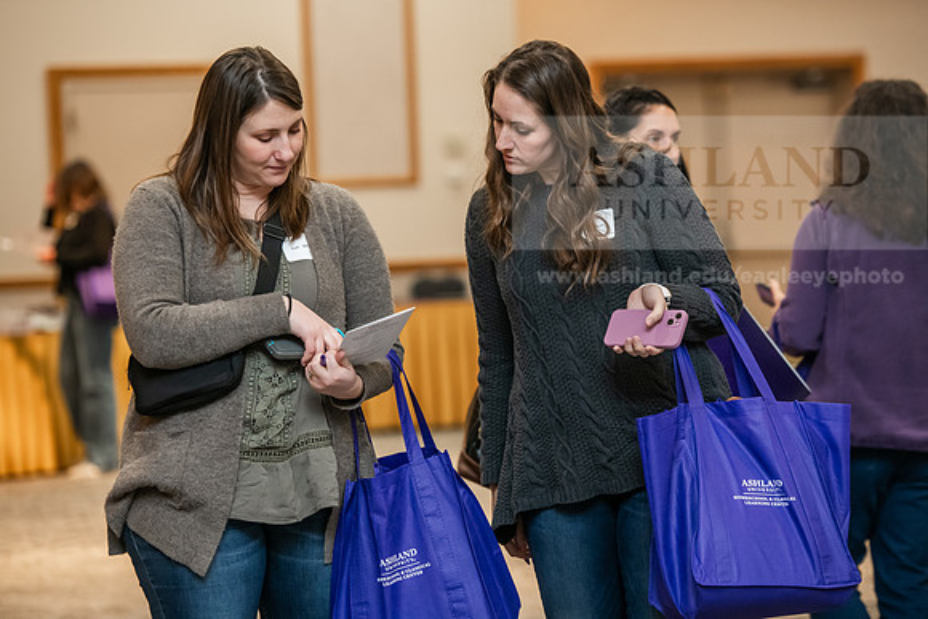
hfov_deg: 15.8
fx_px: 3352
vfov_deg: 10.6
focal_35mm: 130
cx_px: 464
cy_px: 310
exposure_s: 1/200
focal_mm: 130
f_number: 3.2
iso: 1600
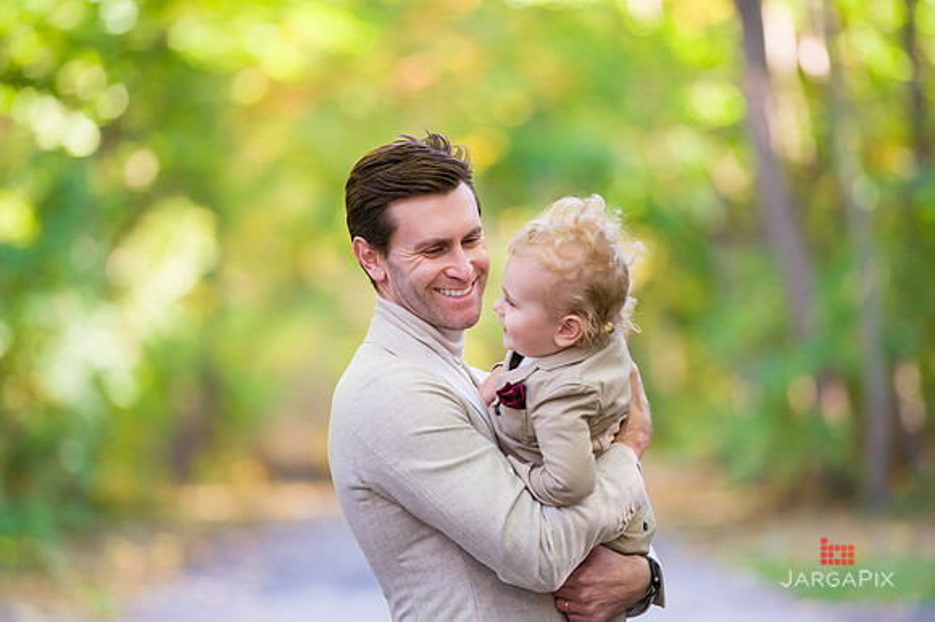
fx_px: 5191
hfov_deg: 10.3
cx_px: 468
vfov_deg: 6.9
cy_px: 311
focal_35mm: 200
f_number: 3.2
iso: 1600
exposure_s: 1/200
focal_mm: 200
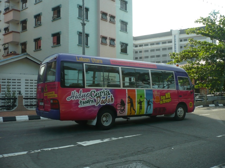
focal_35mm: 35
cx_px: 112
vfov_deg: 40.7
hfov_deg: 52.6
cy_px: 84
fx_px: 227
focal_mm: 5.8
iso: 100
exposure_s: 1/500
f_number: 2.8
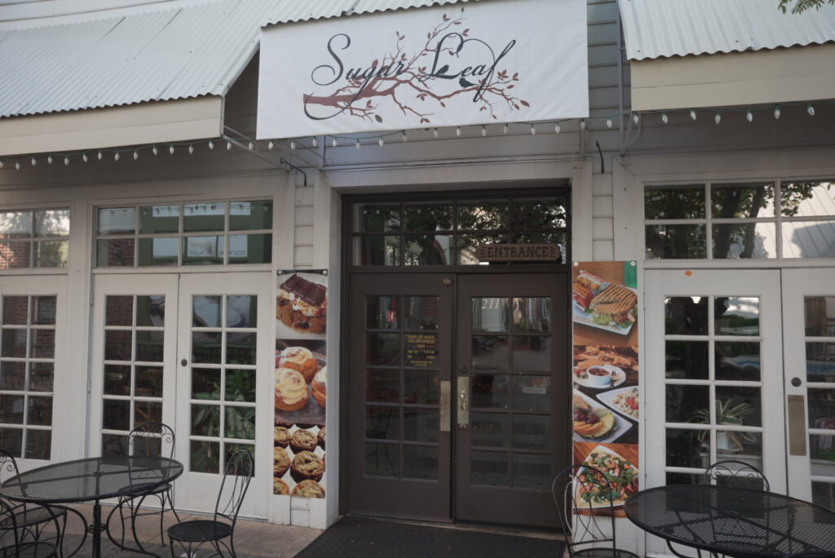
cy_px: 279
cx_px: 418
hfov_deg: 67.5
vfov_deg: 48.1
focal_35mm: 27
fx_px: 624
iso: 200
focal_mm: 26.9
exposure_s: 1/25
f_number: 4
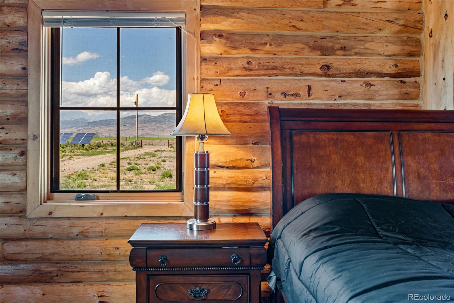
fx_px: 441
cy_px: 152
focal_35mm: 35
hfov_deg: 54.4
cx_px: 227
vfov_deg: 37.8
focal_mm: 35
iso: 100
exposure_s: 2
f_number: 8
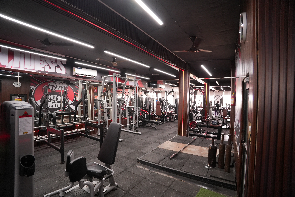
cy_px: 98
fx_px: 131
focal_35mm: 16
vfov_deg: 73.8
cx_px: 148
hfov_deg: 96.7
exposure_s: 1/250
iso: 3200
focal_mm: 16
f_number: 3.2
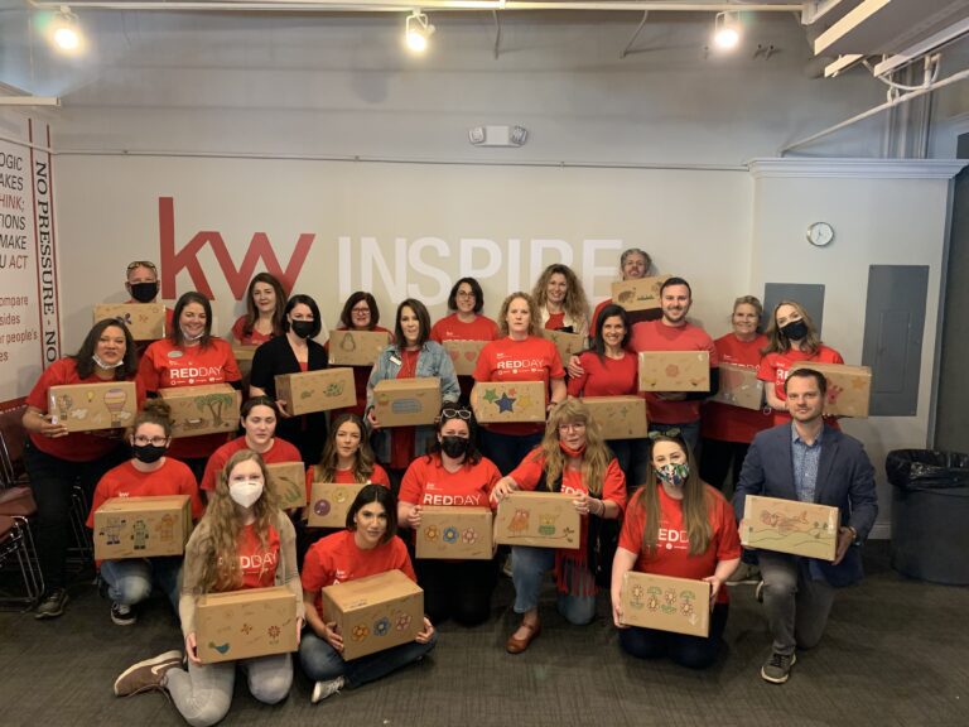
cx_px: 484
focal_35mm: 26
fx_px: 728
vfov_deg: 53.1
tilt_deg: -7.2
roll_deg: -1.0
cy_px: 364
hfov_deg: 67.3
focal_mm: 4.25
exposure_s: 1/40
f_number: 1.8
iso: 320
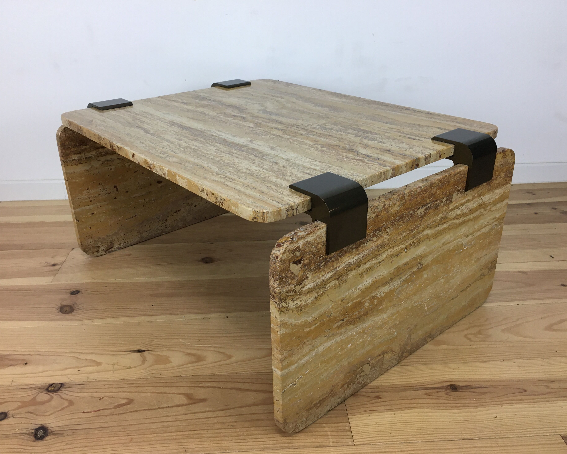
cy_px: 231
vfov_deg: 47.1
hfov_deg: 57.2
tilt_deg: -26.0
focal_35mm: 31
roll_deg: +0.7
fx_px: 520
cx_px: 277
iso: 32
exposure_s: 1/33
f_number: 2.2
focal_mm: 4.15
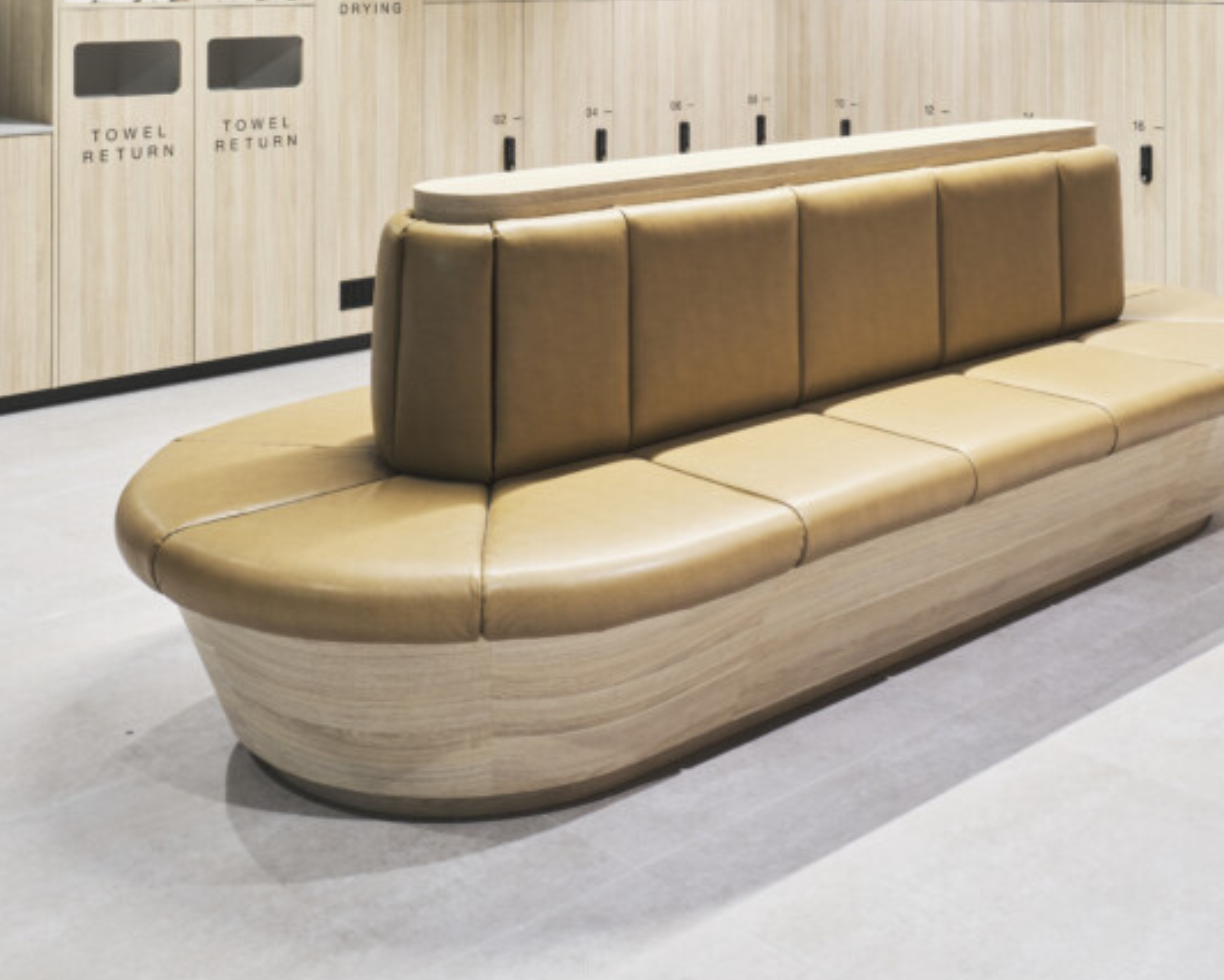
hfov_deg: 40.1
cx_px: 742
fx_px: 1667
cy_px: -10
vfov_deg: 30.4
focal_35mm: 46
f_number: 13
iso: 100
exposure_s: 2.5
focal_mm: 23
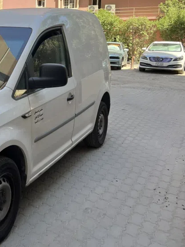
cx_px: -37
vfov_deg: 39.4
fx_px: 342
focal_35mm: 48
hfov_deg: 26.8
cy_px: 94
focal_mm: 5.7
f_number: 1.5
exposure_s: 1/840
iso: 50
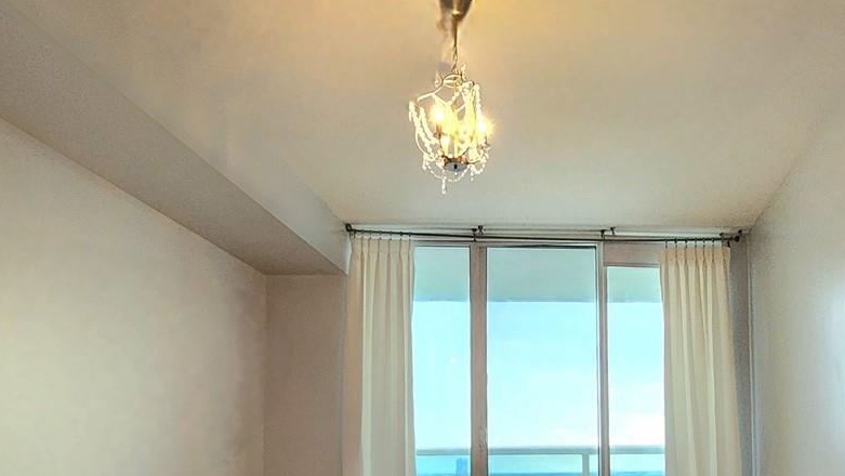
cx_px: 504
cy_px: 442
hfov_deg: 65.5
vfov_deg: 37.2
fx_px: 650
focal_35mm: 29
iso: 320
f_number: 2.2
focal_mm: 2.2
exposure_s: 1/60.2
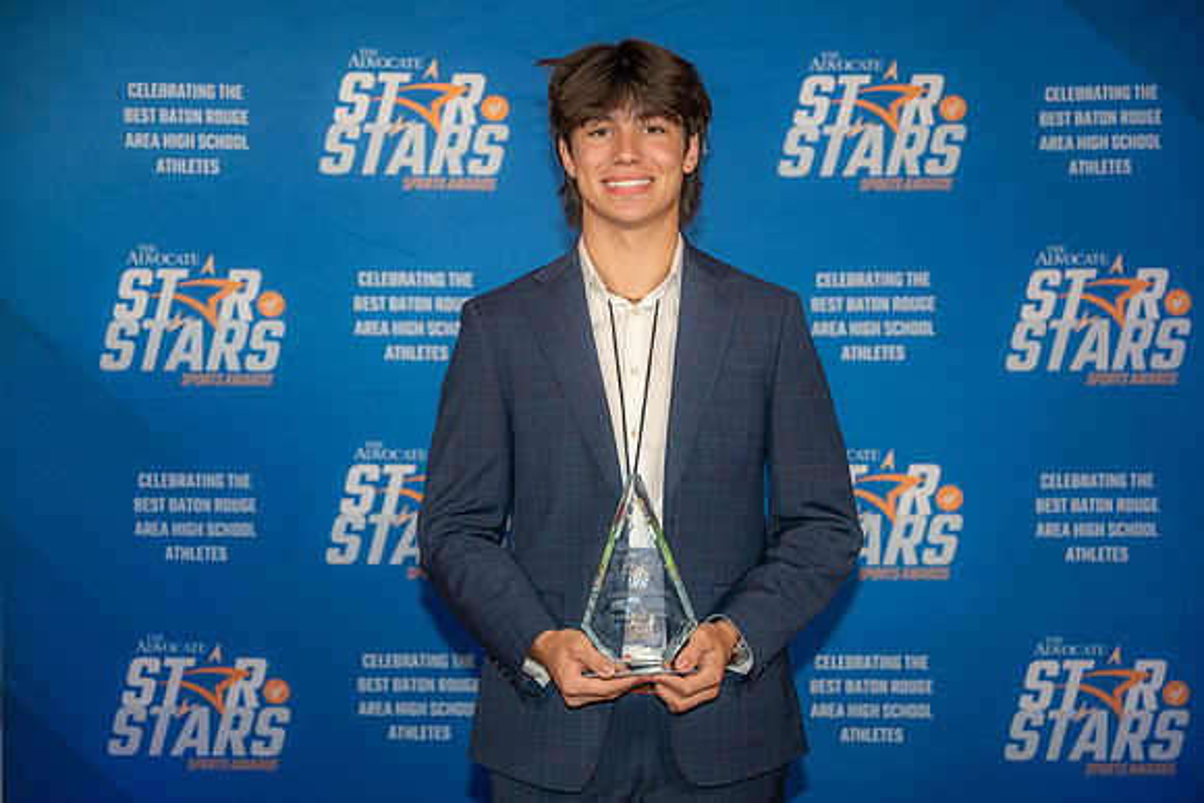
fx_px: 2074
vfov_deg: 21.9
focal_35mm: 62
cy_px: 402
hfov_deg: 32.4
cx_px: 602
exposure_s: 1/200
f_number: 3.2
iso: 400
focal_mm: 62
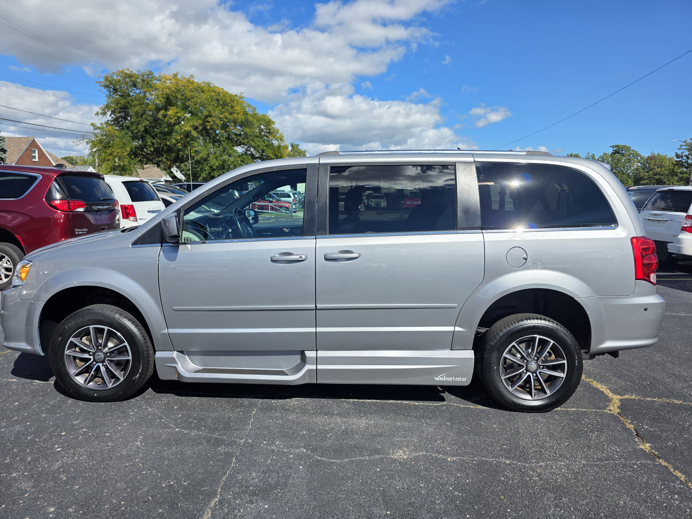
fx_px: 460
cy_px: 260
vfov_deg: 58.9
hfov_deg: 73.9
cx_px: 346
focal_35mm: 23
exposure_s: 1/7333
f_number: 1.7
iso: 80
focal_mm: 6.3
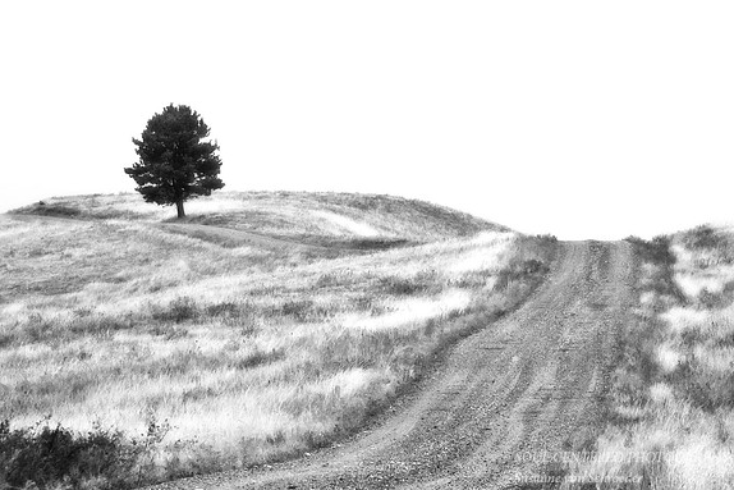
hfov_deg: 9.1
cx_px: 368
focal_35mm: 227
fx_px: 4629
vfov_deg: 6.1
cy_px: 245
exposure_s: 1/90
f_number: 11
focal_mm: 150
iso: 400
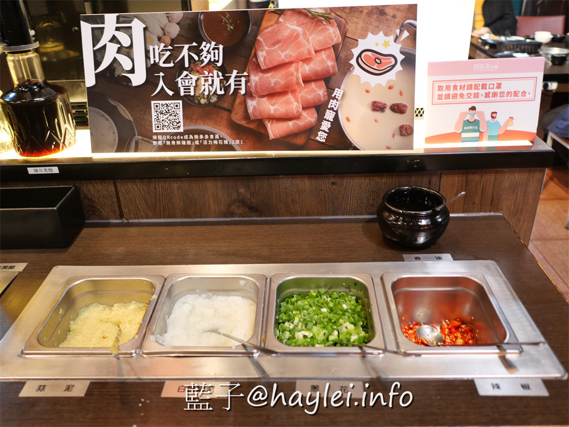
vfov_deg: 46.8
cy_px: 214
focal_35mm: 30
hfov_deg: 60.0
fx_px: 493
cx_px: 284
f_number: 1.7
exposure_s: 1/60
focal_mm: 15
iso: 800
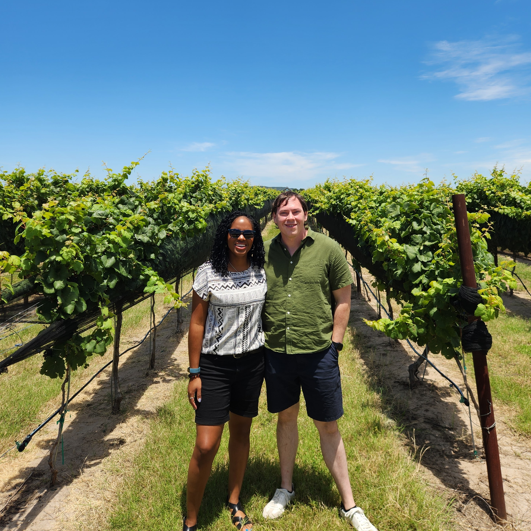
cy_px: 205
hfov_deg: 57.3
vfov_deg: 56.7
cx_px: 260
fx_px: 486
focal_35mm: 28
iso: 20
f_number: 1.8
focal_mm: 5.4
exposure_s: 1/1290
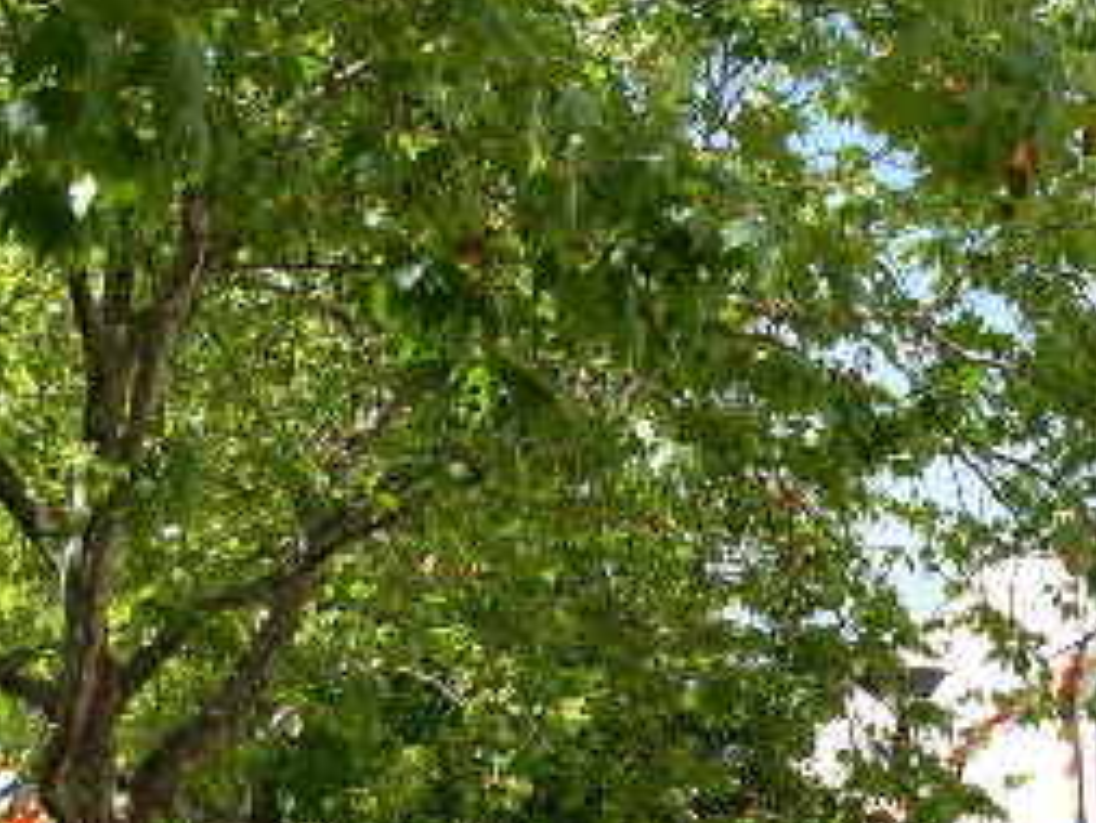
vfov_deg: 20.1
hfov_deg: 27.0
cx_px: 619
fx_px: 2281
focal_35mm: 72
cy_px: 732
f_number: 2.9
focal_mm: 6.3
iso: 79
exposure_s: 1/609
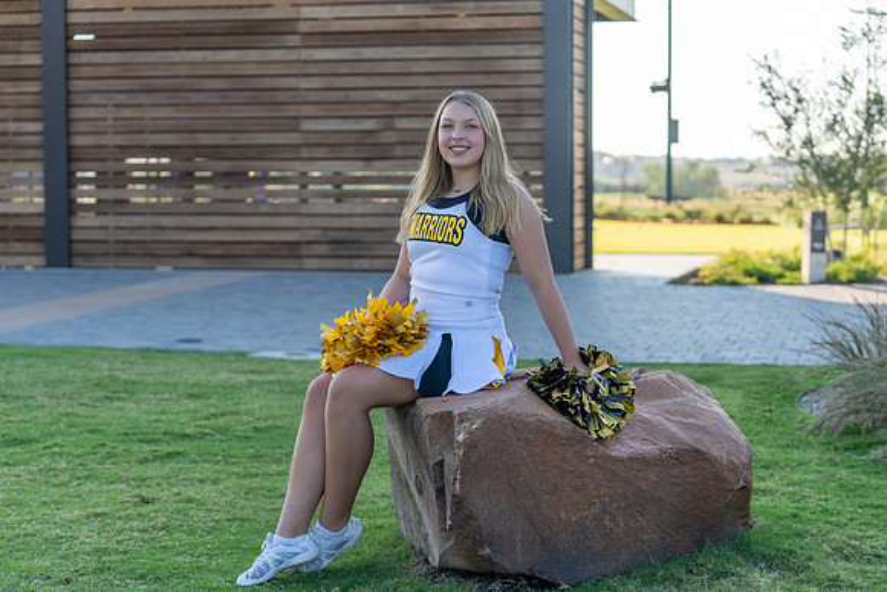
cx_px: 444
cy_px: 296
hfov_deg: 28.0
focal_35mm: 72
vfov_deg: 18.9
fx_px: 1778
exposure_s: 1/320
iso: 100
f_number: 3.5
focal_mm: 70
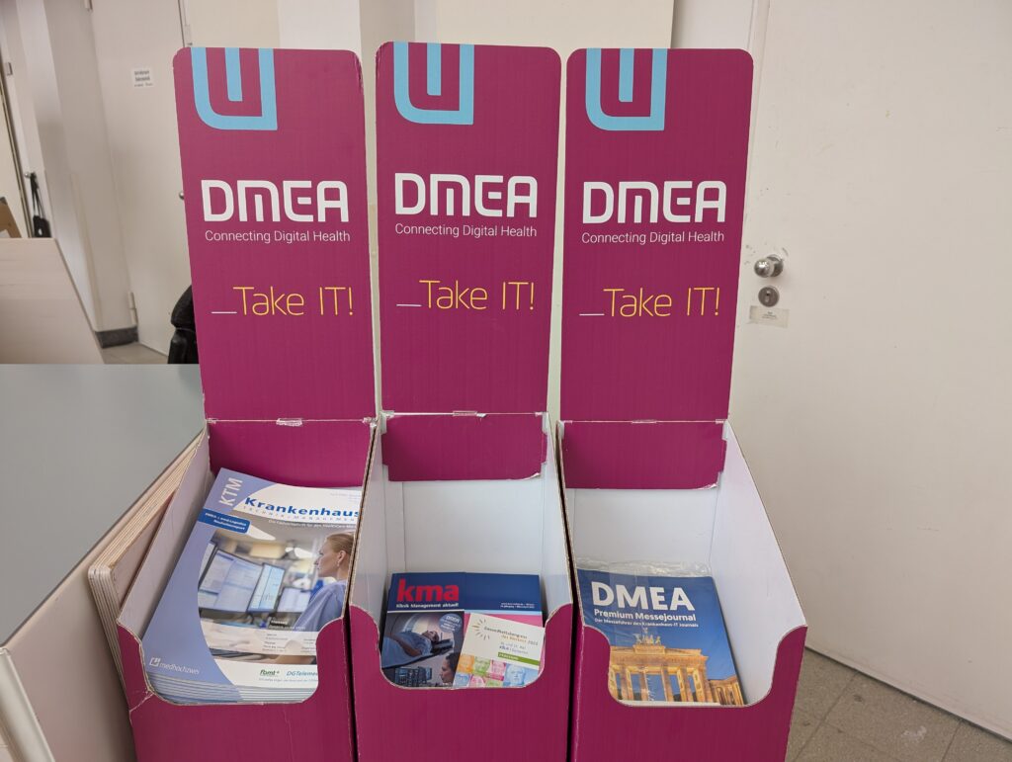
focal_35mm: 24
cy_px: 381
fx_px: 703
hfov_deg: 71.5
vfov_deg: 56.9
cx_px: 506
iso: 104
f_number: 1.68
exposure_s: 1/100
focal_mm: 6.9
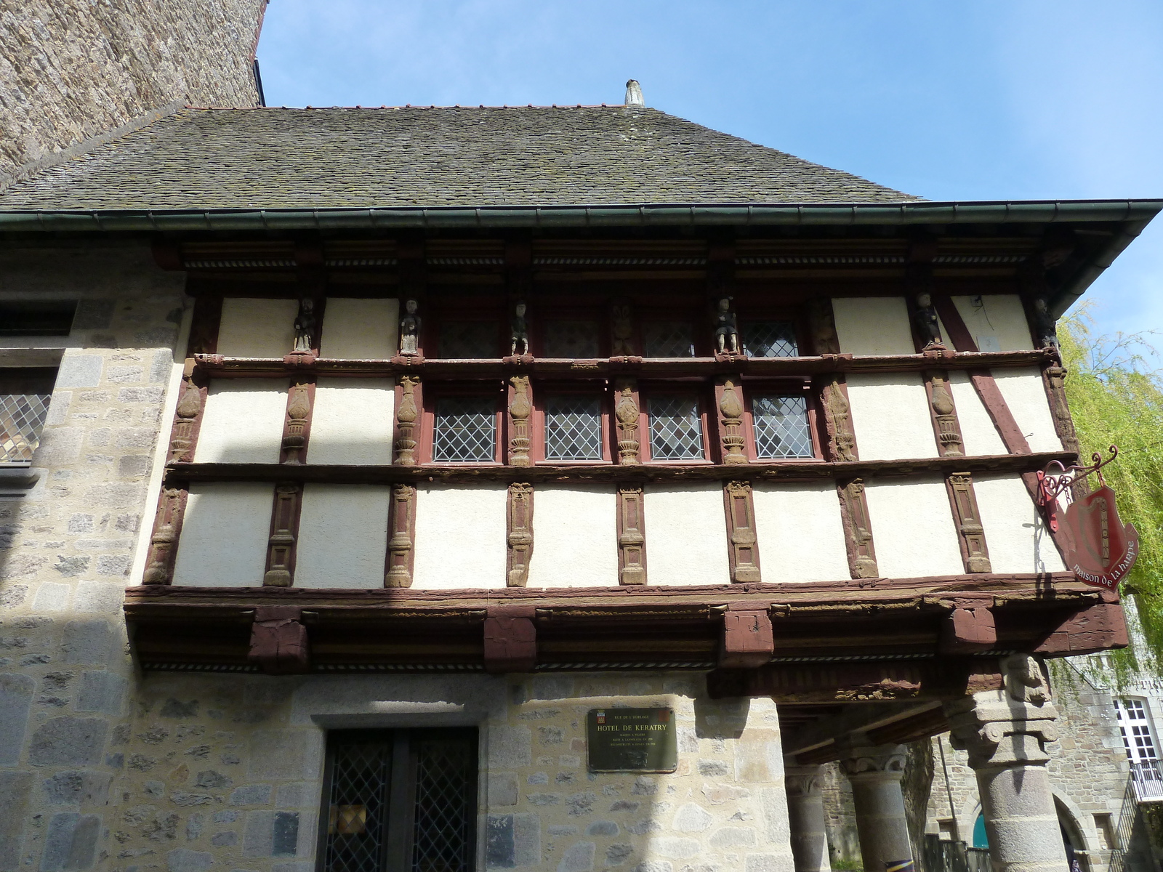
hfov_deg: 69.4
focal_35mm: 25
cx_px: 582
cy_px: 436
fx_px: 840
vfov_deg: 54.9
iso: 125
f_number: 4
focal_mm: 4.1
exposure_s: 1/320
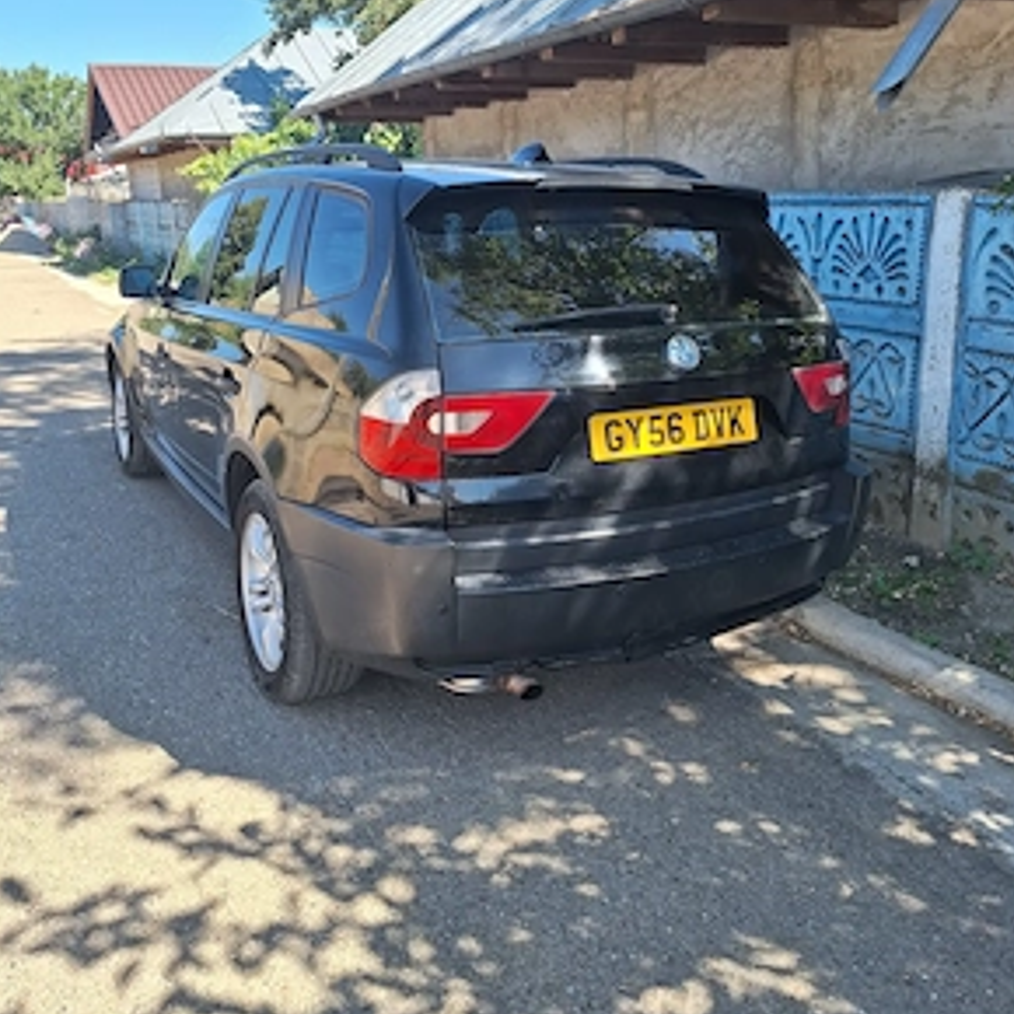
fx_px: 928
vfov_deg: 57.1
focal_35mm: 28
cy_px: 441
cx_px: 500
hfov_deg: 57.3
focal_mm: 5.54
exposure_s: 1/839
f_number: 1.8
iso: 40
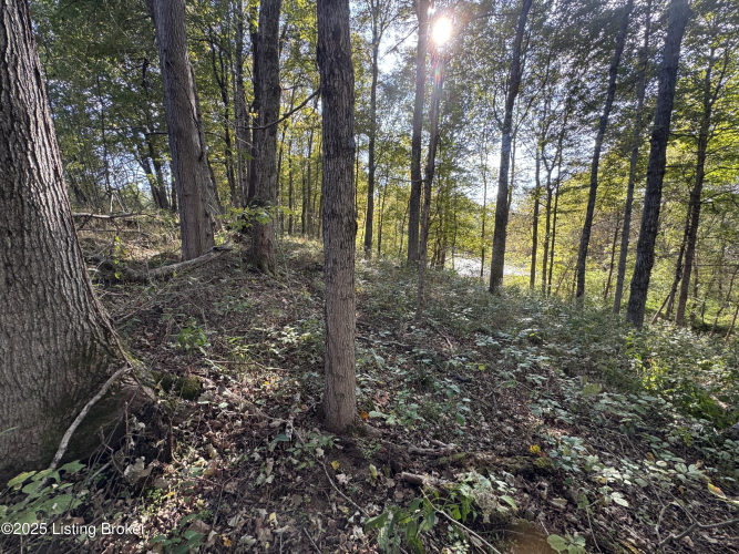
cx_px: 370
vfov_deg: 85.7
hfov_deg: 102.1
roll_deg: -0.4
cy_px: 277
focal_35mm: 14
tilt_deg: -7.7
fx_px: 299
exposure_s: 1/99
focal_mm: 2.22
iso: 50
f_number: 2.2
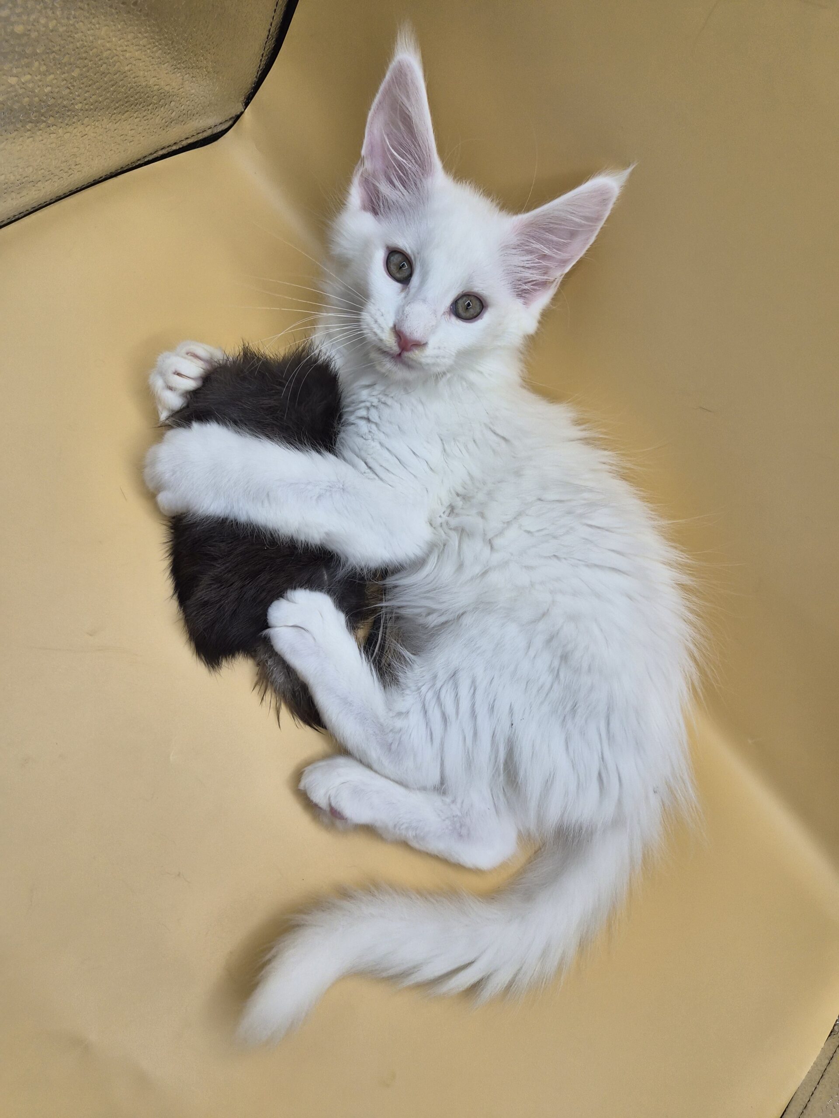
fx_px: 743
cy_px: 559
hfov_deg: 58.9
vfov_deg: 73.9
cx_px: 420
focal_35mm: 23
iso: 80
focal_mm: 5.4
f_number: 1.8
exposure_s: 1/1736
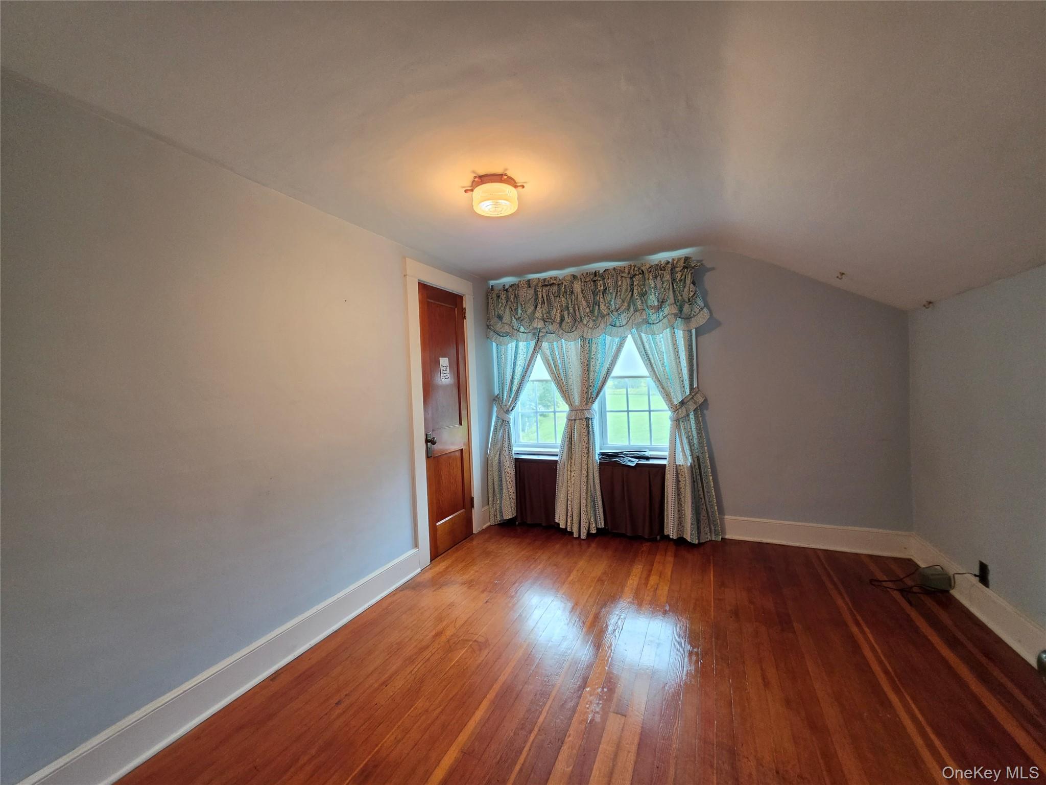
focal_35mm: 13
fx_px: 393
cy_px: 392
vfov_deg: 89.9
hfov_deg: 106.2
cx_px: 523
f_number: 1.9
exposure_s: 1/120
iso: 250
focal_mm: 2.2
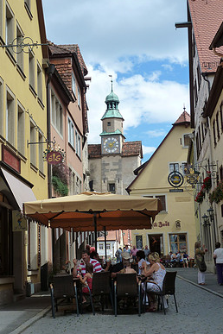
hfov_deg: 23.3
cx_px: 84
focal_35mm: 58
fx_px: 539
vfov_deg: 34.4
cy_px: 141
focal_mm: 7.9
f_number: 4
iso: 125
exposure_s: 1/400
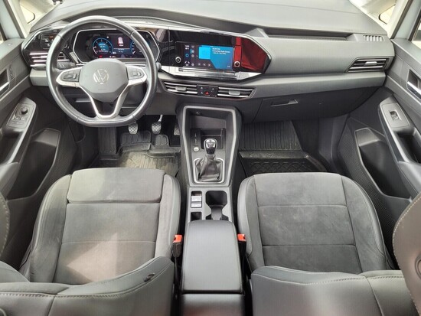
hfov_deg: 67.3
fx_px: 316
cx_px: 210
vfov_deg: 53.1
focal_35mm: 26
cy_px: 158
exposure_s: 1/100
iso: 80
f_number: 1.8
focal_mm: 5.4
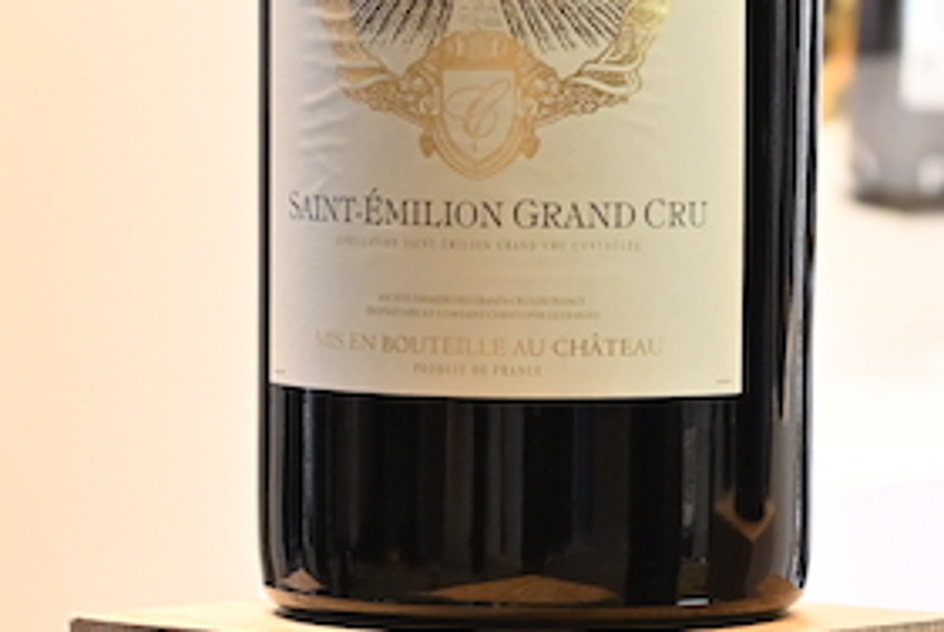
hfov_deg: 7.2
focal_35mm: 282
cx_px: 1240
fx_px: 7402
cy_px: 62
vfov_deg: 4.9
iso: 1600
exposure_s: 1/160
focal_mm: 62
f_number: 4
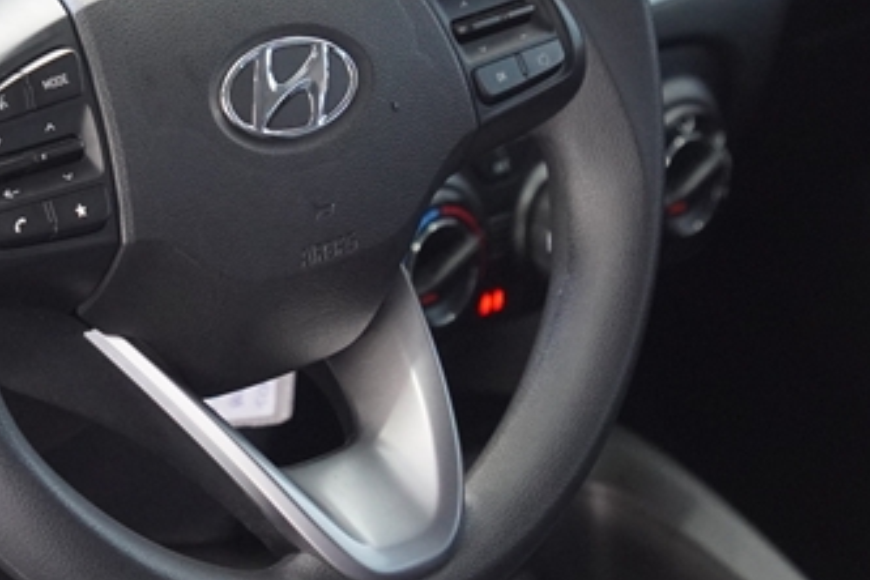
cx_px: 84
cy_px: 95
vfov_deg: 6.6
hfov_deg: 9.9
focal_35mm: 208
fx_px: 5015
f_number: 3.2
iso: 1600
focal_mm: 45
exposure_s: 1/80
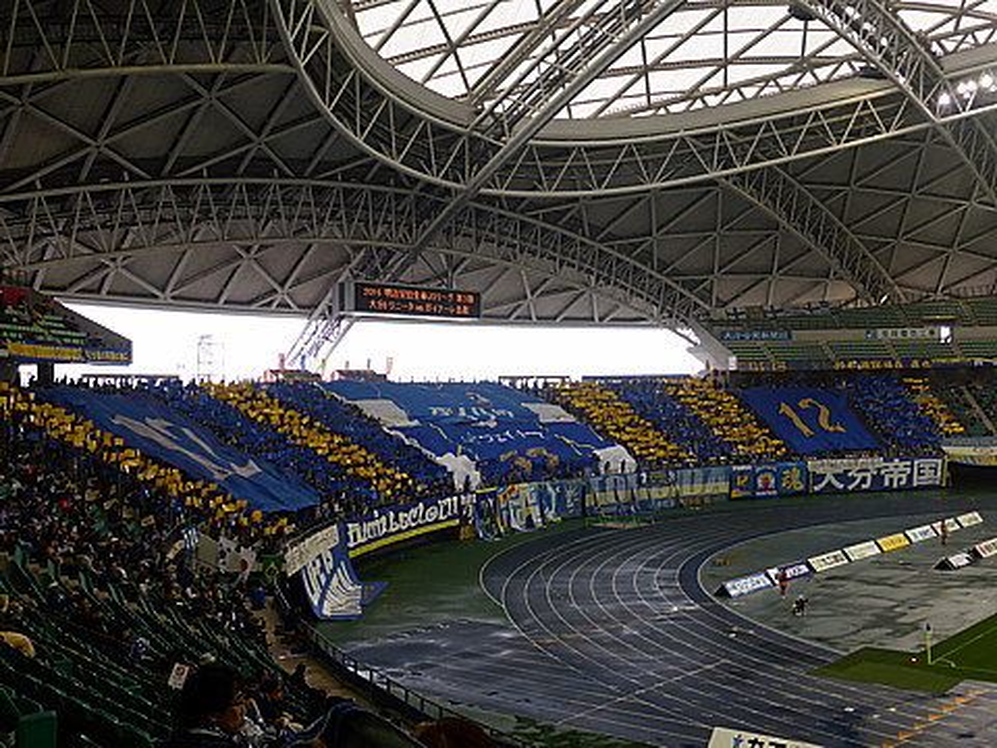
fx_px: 1123
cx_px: 498
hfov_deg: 47.9
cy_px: 374
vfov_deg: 36.8
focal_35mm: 39
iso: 160
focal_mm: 6.9
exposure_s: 1/60
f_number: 3.9
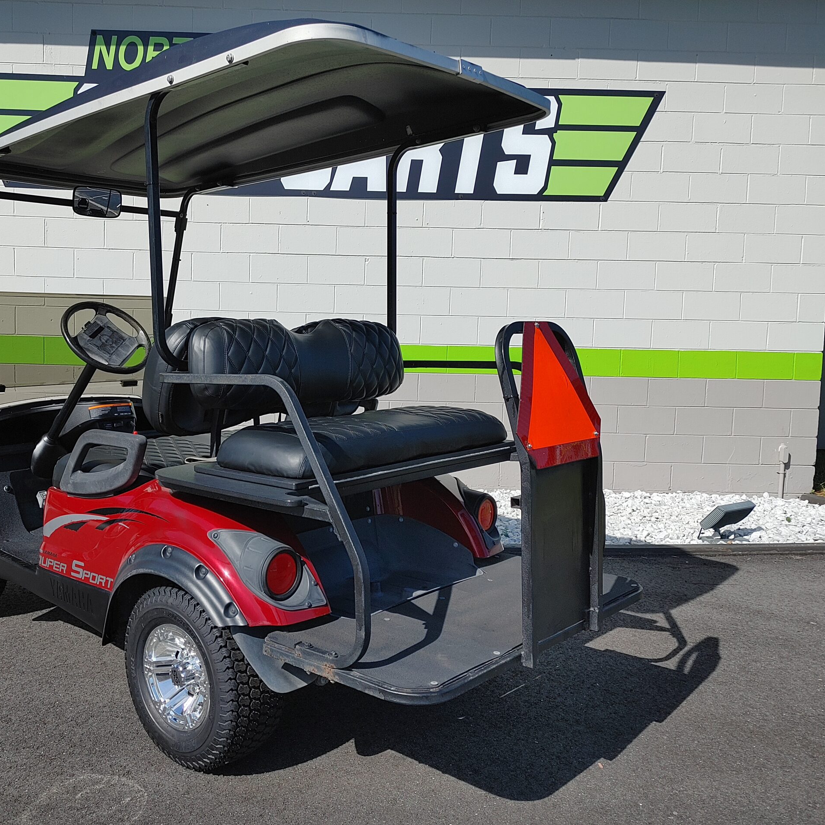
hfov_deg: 51.6
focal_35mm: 31
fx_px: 836
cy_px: 417
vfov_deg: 52.5
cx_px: 276
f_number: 1.8
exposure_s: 1/2632
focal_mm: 4.81
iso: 50
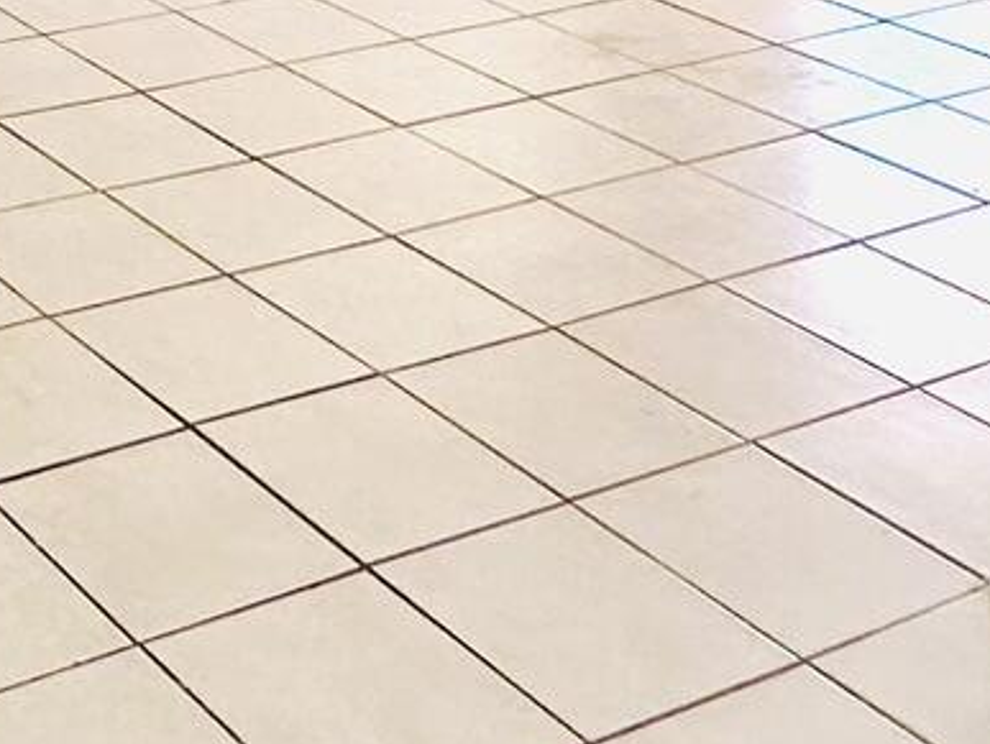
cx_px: -281
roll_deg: +0.0
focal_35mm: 74
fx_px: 2118
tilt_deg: -1.9
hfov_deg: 23.4
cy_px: -621
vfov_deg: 16.5
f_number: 2.2
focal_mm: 2.22
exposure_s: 1/99
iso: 125
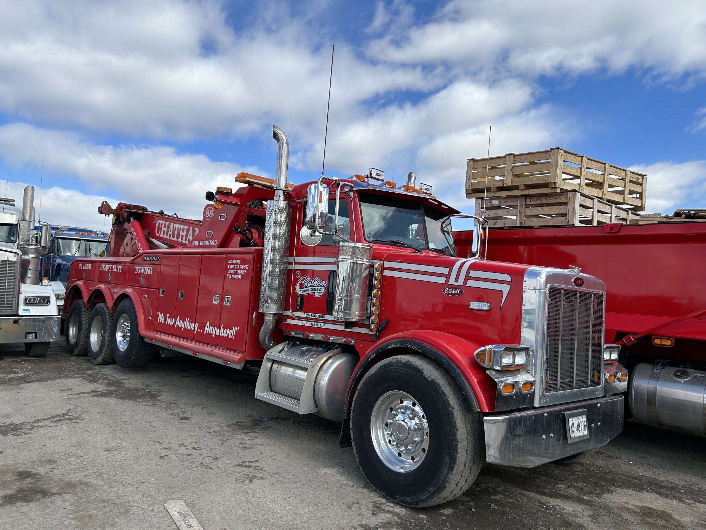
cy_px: 265
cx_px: 353
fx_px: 530
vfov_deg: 53.1
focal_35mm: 26
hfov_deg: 67.3
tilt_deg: +5.2
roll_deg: -2.6
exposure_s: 1/3968
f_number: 1.5
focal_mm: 5.7
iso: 50
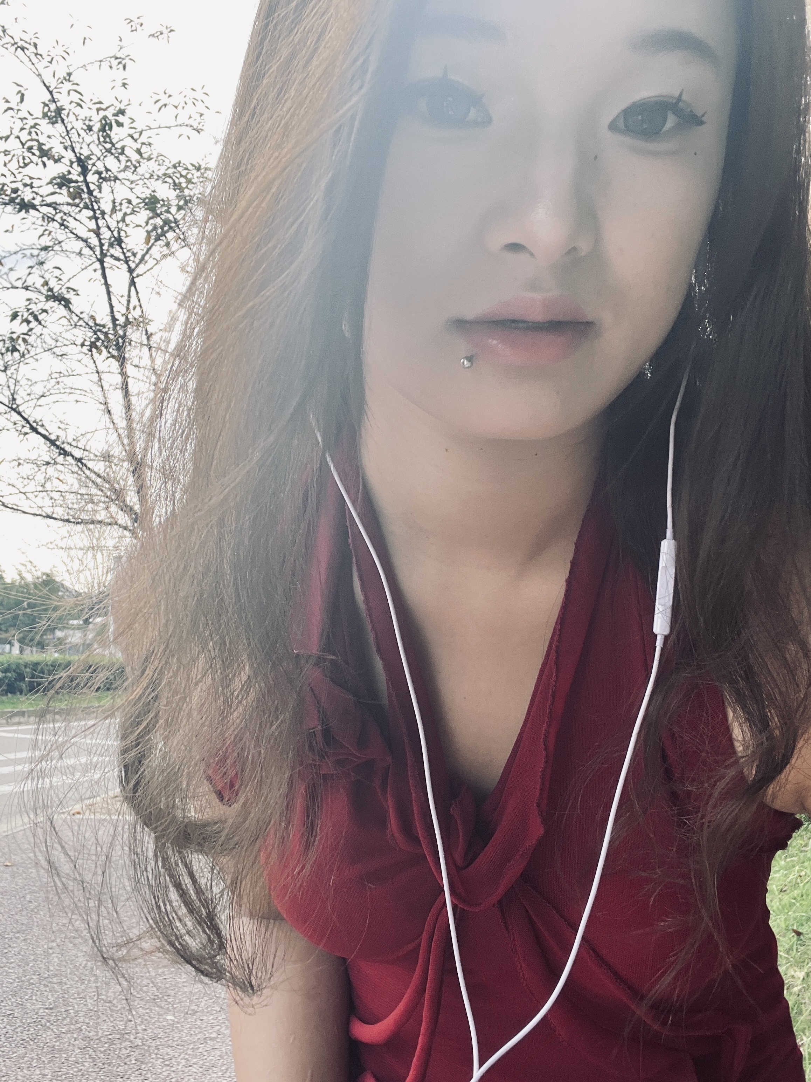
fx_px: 937
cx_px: 406
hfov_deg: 46.8
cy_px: 541
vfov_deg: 60.0
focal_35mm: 30
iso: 64
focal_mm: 2.71
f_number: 2.2
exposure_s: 1/107
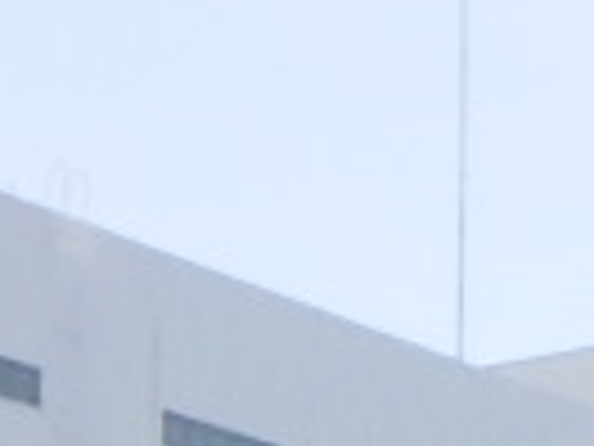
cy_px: 1685
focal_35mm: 218
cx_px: 1102
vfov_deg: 5.9
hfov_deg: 8.7
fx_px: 3741
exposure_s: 1/800
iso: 250
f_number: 4.2
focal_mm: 5
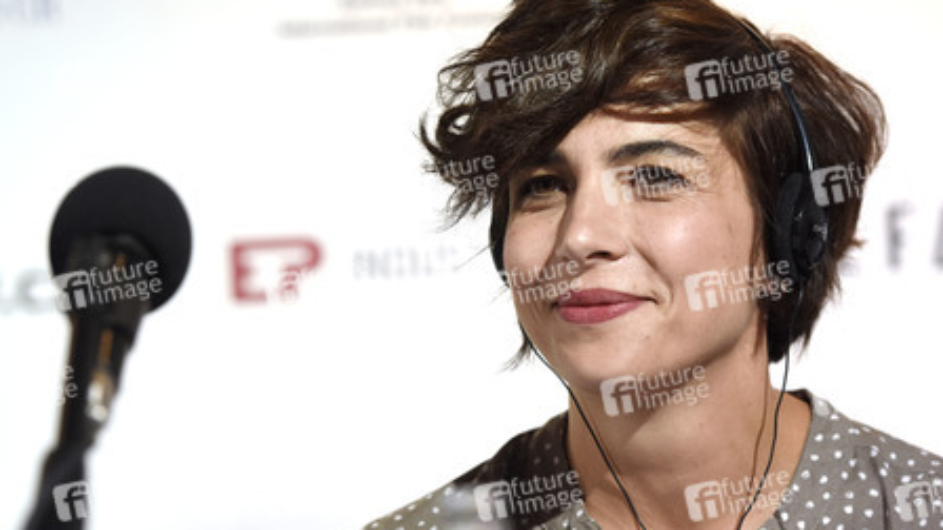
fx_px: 5526
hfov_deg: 9.8
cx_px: 472
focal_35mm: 221
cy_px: 233
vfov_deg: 5.5
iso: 800
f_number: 3.2
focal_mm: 140
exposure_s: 1/250
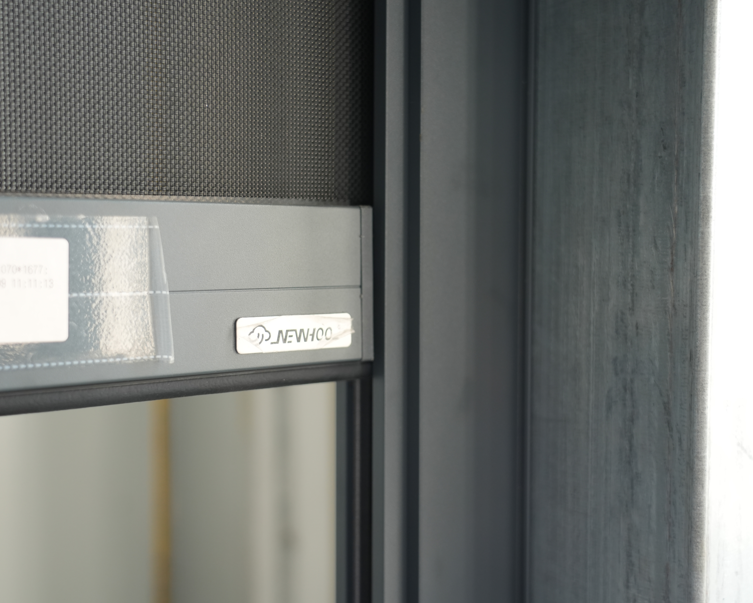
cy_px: 304
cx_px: 360
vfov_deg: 36.5
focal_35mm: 41
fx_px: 914
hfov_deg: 44.8
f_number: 4
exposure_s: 1/60
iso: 640
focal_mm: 36
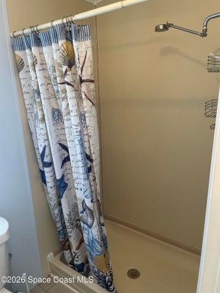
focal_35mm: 26
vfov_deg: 67.3
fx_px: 220
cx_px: 110
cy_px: 146
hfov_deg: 53.1
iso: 125
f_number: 1.6
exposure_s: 1/60
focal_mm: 4.2
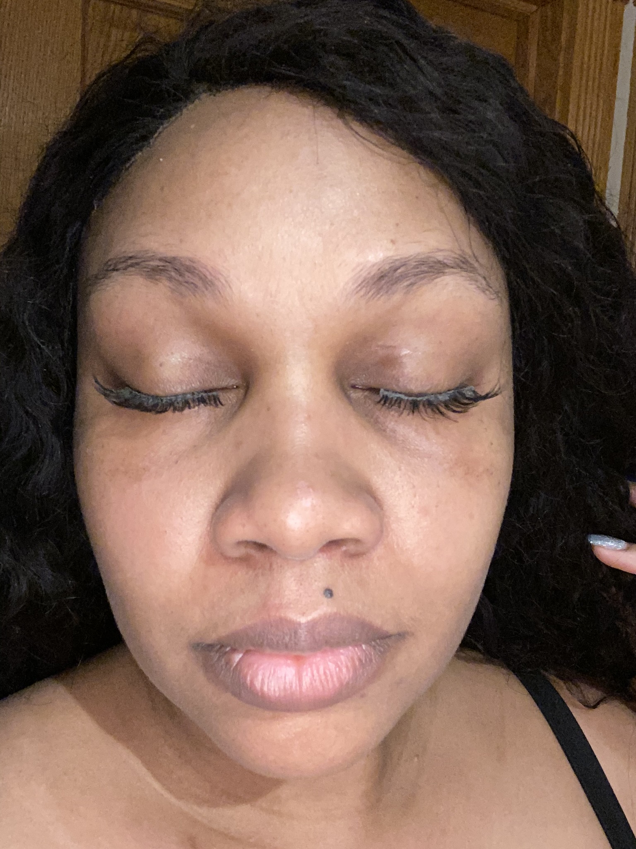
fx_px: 735
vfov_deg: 60.0
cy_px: 424
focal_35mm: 30
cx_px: 318
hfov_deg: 46.8
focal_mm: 2.71
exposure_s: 1/30
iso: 250
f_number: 2.2
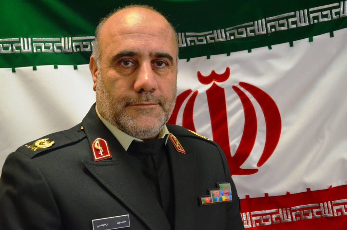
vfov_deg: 18.8
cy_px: 115
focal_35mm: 72
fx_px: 692
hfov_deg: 28.1
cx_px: 174
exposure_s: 1/100
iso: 2500
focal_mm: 48
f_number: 5
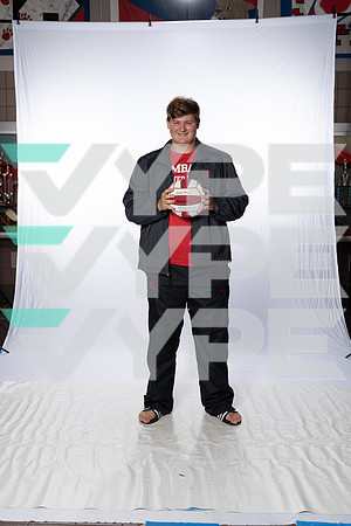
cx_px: 176
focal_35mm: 43
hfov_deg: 31.2
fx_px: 629
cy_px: 263
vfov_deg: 45.4
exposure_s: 1/250
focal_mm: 43
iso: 640
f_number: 8
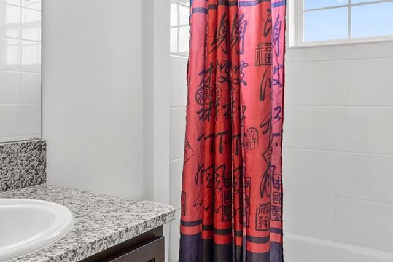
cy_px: 99
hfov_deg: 54.1
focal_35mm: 35
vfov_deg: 37.6
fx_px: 382
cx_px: 158
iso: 400
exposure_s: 1/15
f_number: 8
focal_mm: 14
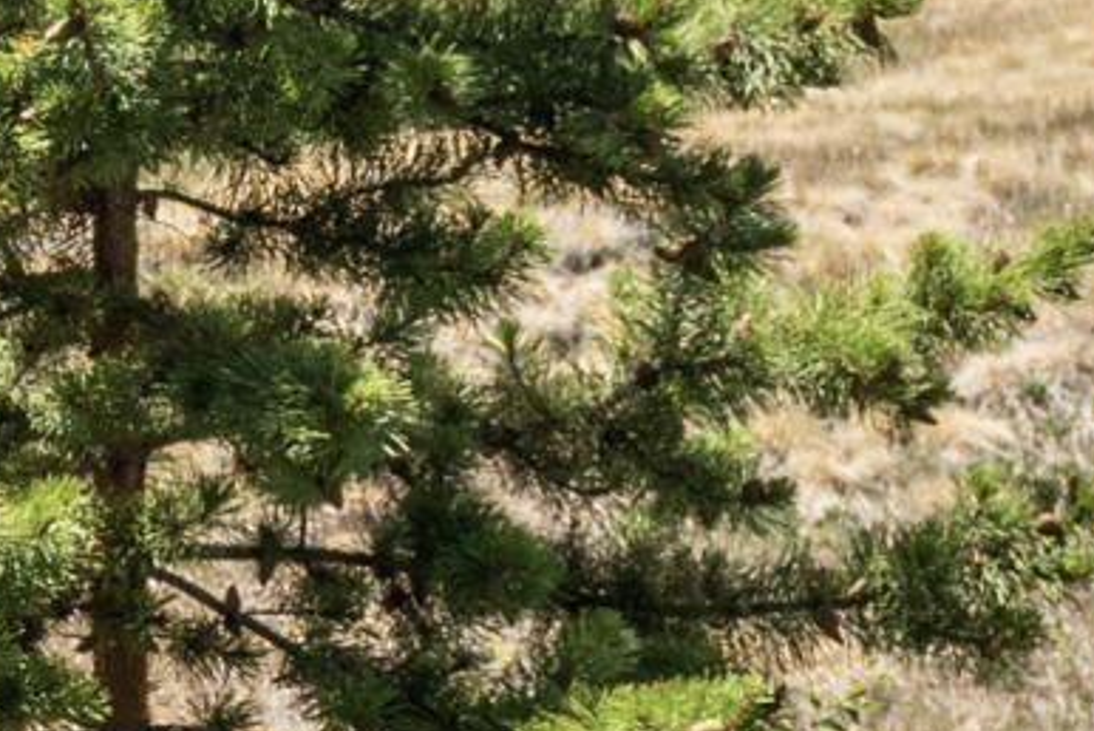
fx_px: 4014
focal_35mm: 132
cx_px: -1822
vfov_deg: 10.4
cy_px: 230
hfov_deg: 11.6
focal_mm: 17
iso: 320
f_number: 7.1
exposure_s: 1/160
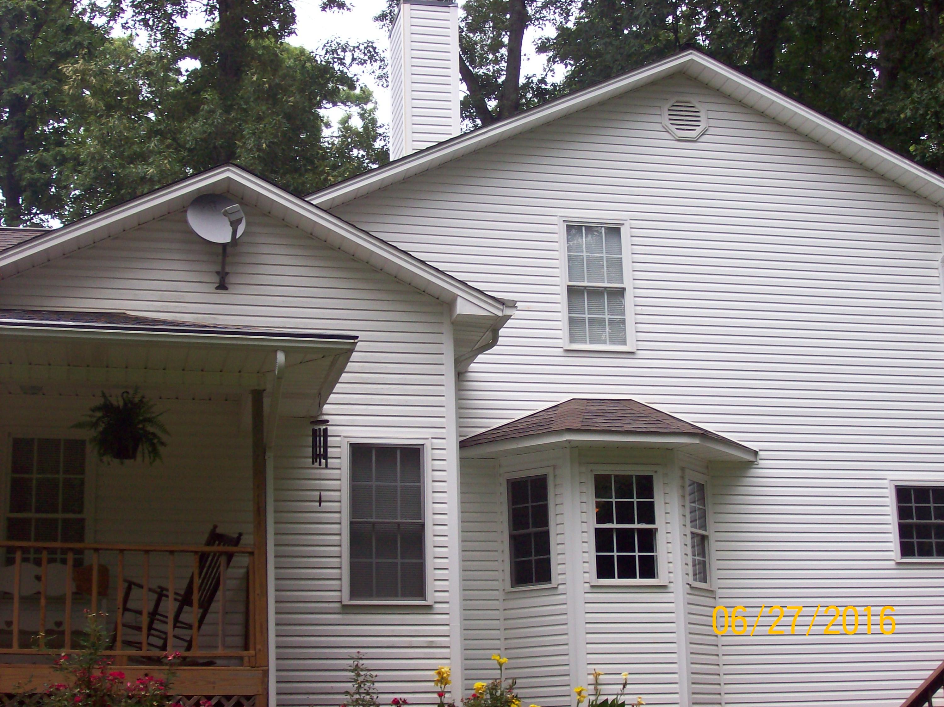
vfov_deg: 26.1
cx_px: 472
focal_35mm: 56
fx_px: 1526
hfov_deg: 34.4
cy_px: 354
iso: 80
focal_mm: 9.4
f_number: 3.4
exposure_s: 1/151
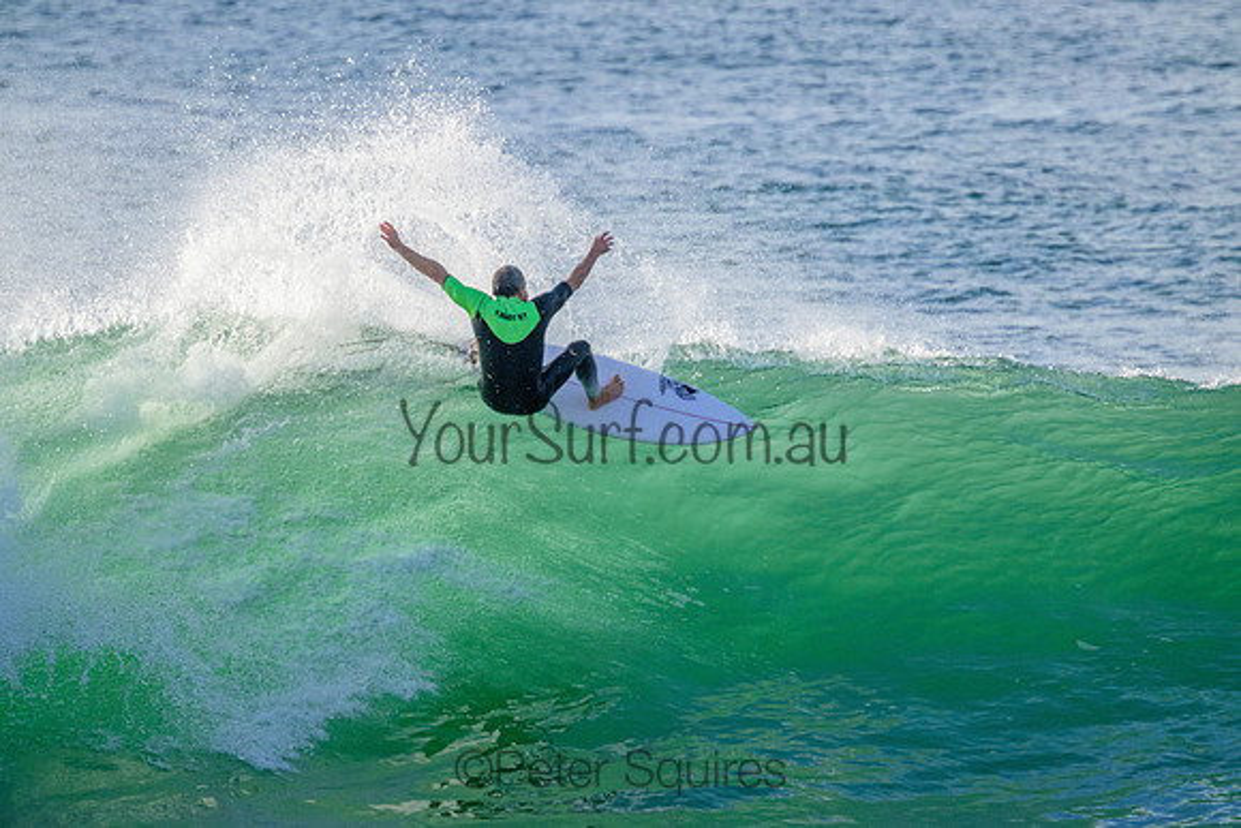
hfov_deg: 2.6
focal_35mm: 800
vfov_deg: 1.7
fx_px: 27583
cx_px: 620
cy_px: 414
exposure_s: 1/2000
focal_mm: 800
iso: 1800
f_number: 11
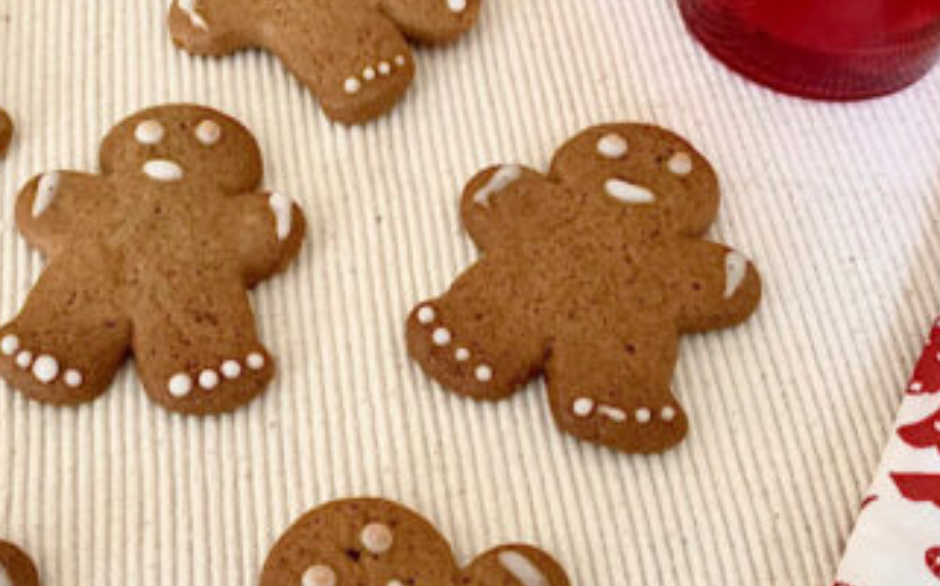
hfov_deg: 45.2
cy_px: 407
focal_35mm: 44
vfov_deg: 28.9
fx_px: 1126
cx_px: 404
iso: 320
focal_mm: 4.25
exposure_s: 1/33
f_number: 1.8
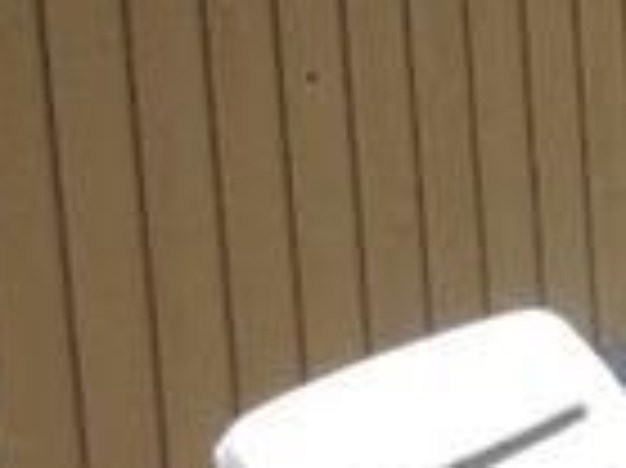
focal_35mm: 138
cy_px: -43
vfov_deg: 10.6
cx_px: 1601
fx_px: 2493
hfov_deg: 11.3
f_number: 3.3
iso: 125
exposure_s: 1/160
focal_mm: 4.5
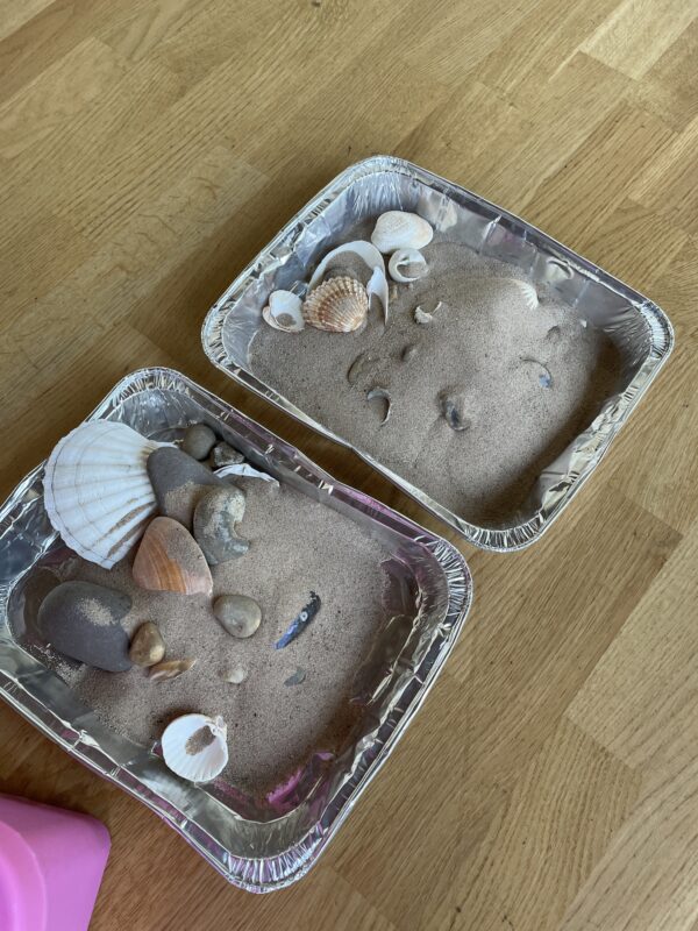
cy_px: 466
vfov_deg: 67.3
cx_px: 349
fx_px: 699
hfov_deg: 53.1
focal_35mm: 26
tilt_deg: -70.3
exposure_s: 1/121
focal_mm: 4.2
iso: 125
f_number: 1.6
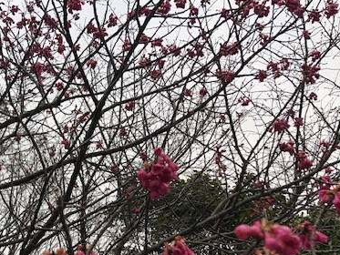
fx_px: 472
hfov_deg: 38.9
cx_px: 100
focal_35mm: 48
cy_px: 216
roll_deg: +5.6
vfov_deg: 29.4
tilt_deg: +37.5
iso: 20
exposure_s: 1/417
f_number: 1.8
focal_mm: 3.99
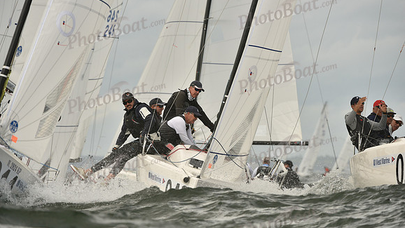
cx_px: 202
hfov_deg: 6.2
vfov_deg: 3.5
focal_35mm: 347
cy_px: 122
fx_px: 3726
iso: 320
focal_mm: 330
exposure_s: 1/1250
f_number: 7.1
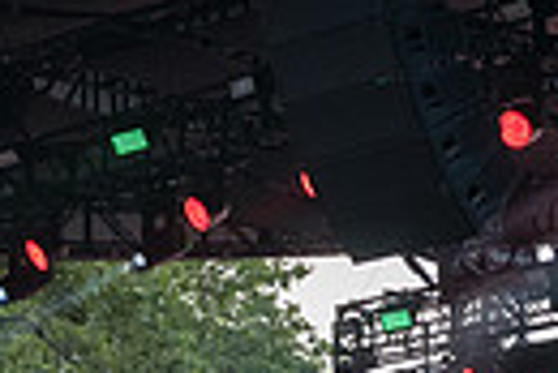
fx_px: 4003
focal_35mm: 258
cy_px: 821
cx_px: 159
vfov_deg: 5.2
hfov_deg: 8.0
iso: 2000
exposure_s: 1/500
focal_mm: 58
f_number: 4
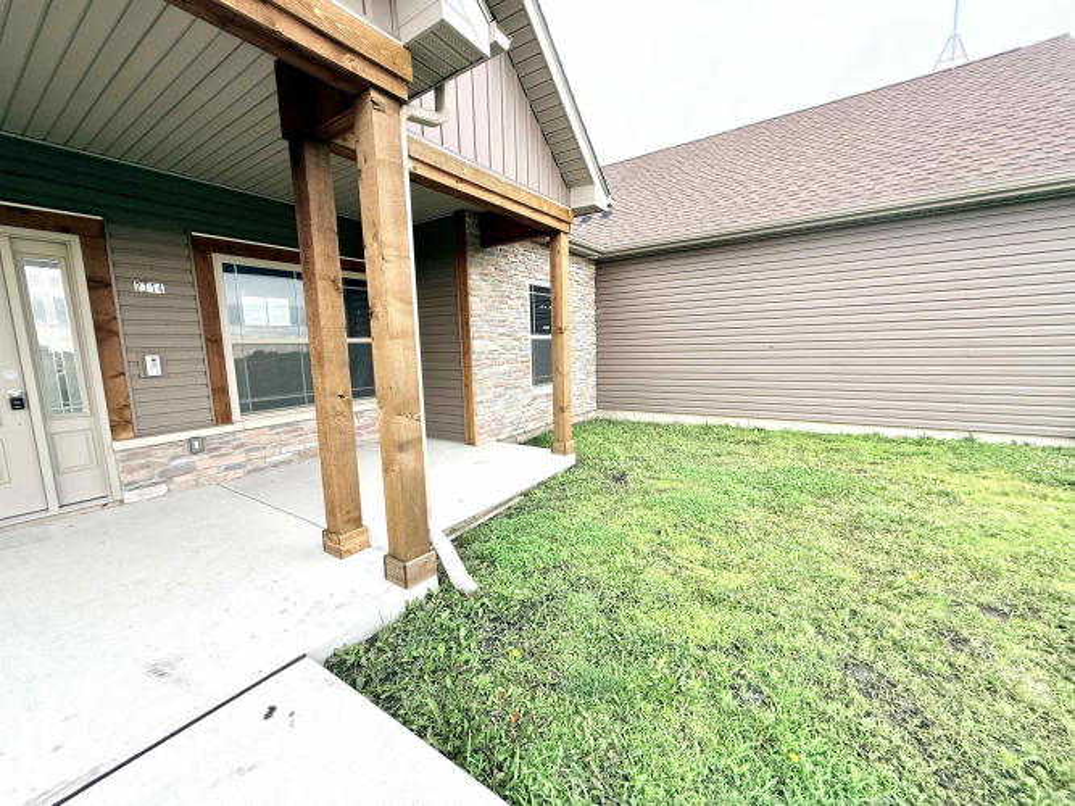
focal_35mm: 14
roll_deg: +0.1
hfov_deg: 102.1
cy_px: 403
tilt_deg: -7.0
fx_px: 435
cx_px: 538
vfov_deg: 85.7
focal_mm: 2.22
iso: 80
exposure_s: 1/99
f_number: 2.2
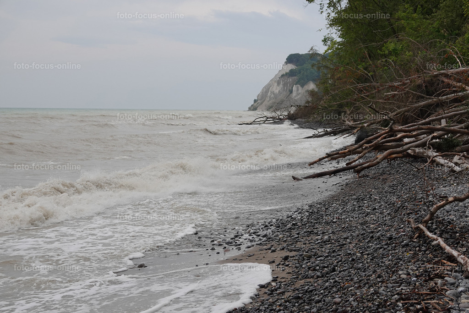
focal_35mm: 61
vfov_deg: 22.3
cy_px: 156
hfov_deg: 32.9
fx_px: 795
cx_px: 234
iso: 100
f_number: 3.5
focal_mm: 22.19
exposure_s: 1/250
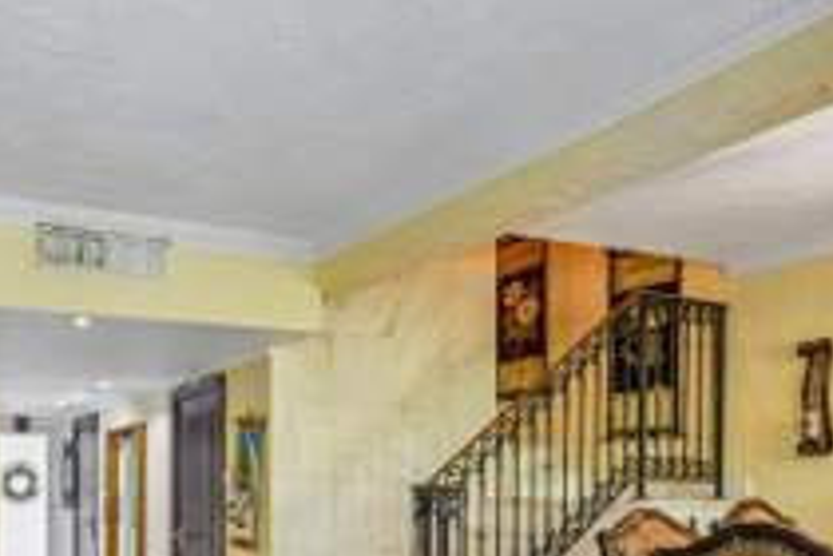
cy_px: 494
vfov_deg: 38.5
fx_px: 740
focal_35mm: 32
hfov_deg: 54.0
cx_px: 147
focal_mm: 14
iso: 200
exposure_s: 1/2
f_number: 9
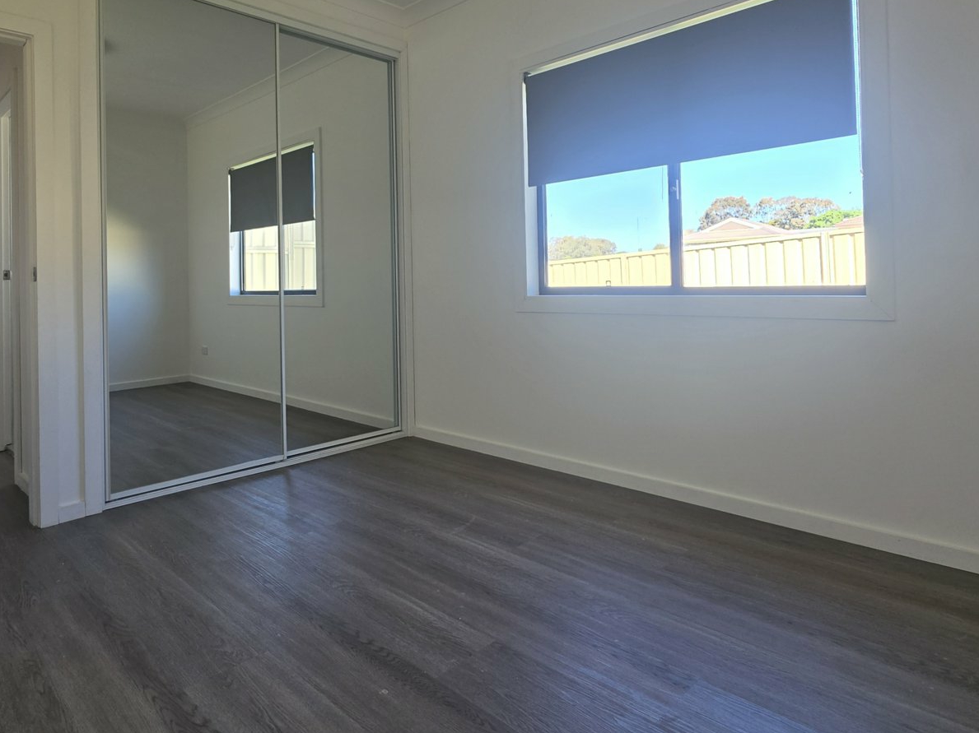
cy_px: 269
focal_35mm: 21
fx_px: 594
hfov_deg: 78.9
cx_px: 453
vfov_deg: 62.4
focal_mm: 2.2
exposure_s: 1/100
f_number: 1.9
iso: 32
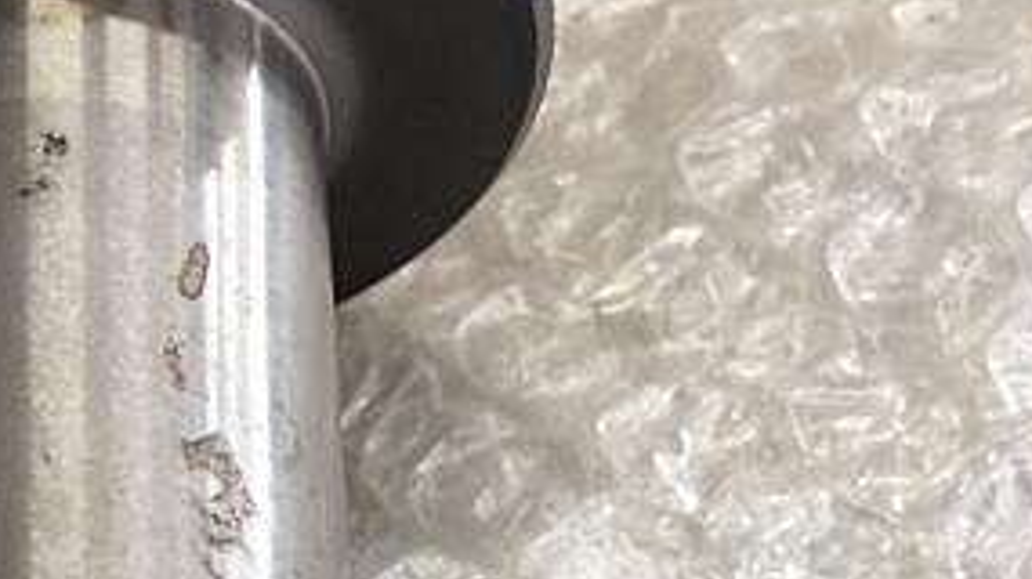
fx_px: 1942
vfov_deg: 16.2
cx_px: 36
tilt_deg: -62.2
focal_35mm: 71
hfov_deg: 28.2
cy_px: 706
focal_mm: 4.15
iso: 64
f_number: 2.2
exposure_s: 1/30
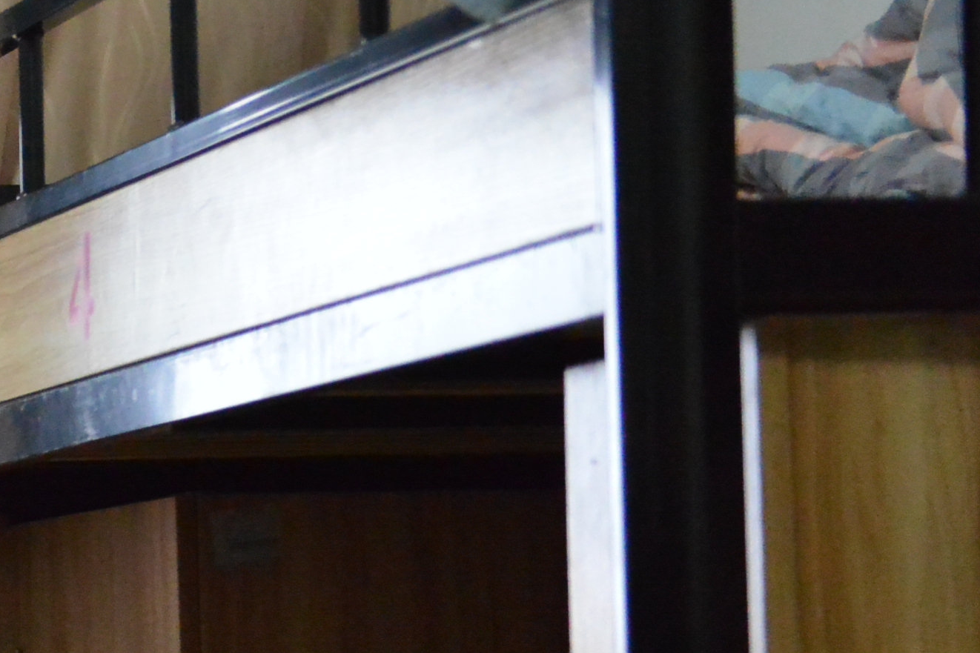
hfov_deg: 11.2
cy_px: 666
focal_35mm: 167
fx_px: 4545
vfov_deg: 8.2
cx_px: -926
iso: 6400
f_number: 2.8
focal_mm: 40
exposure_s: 1/400
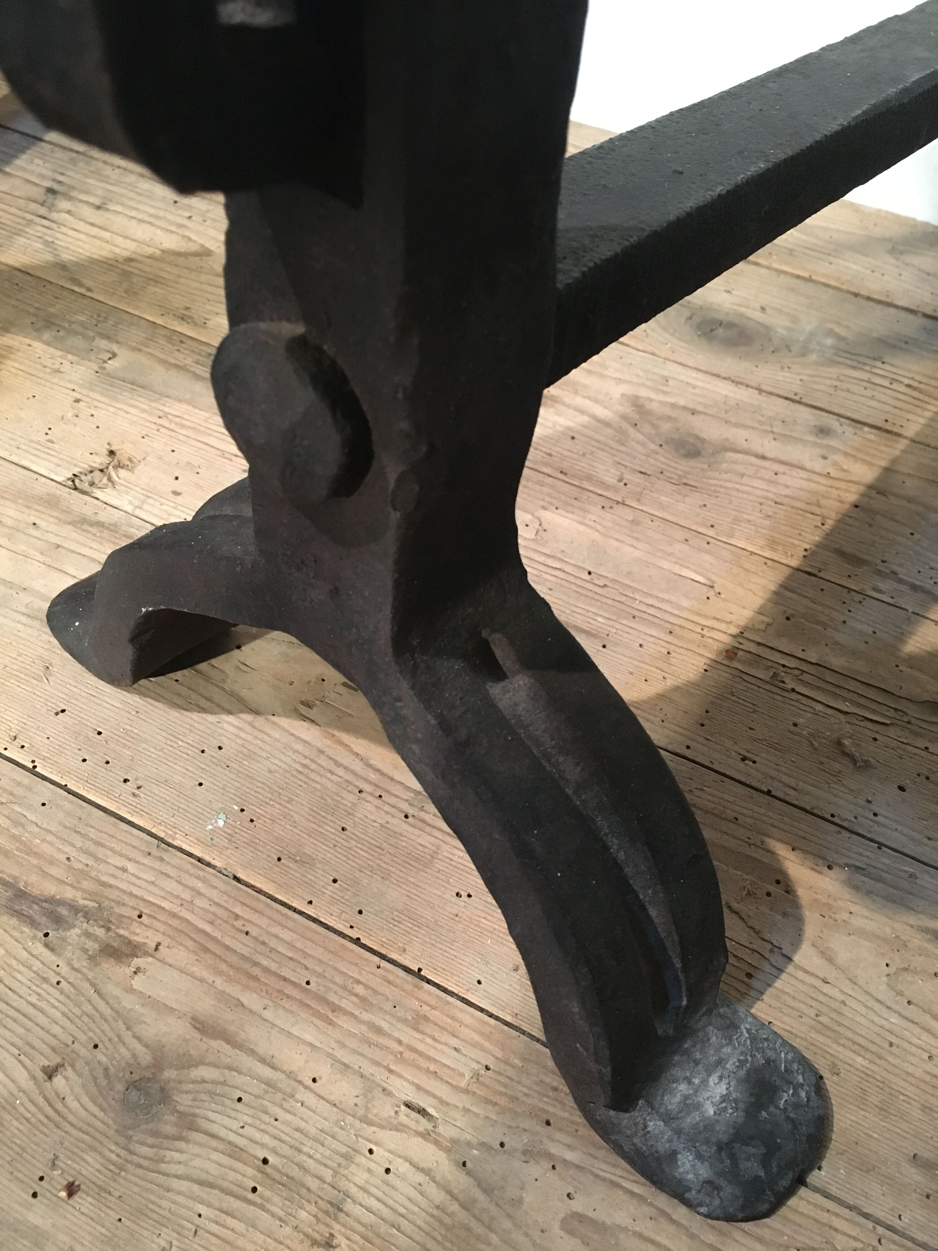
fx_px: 1048
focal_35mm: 29
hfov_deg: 48.2
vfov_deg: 61.7
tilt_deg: -47.1
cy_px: 626
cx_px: 469
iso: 250
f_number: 2.2
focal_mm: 4.15
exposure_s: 1/17
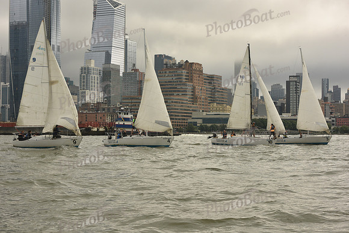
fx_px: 679
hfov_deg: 28.8
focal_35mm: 70
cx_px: 174
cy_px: 116
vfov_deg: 19.5
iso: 400
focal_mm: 70
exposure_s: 1/800
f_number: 13
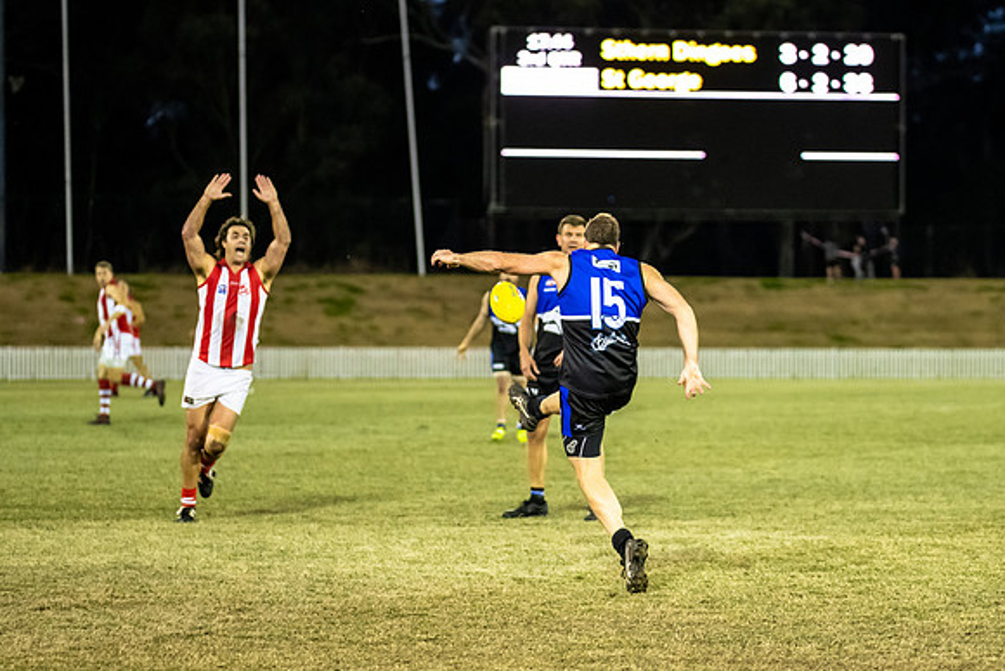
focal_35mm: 166
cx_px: 690
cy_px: 380
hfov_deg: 12.4
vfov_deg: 8.3
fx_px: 4621
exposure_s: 1/1250
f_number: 2.8
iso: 4000
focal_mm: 120
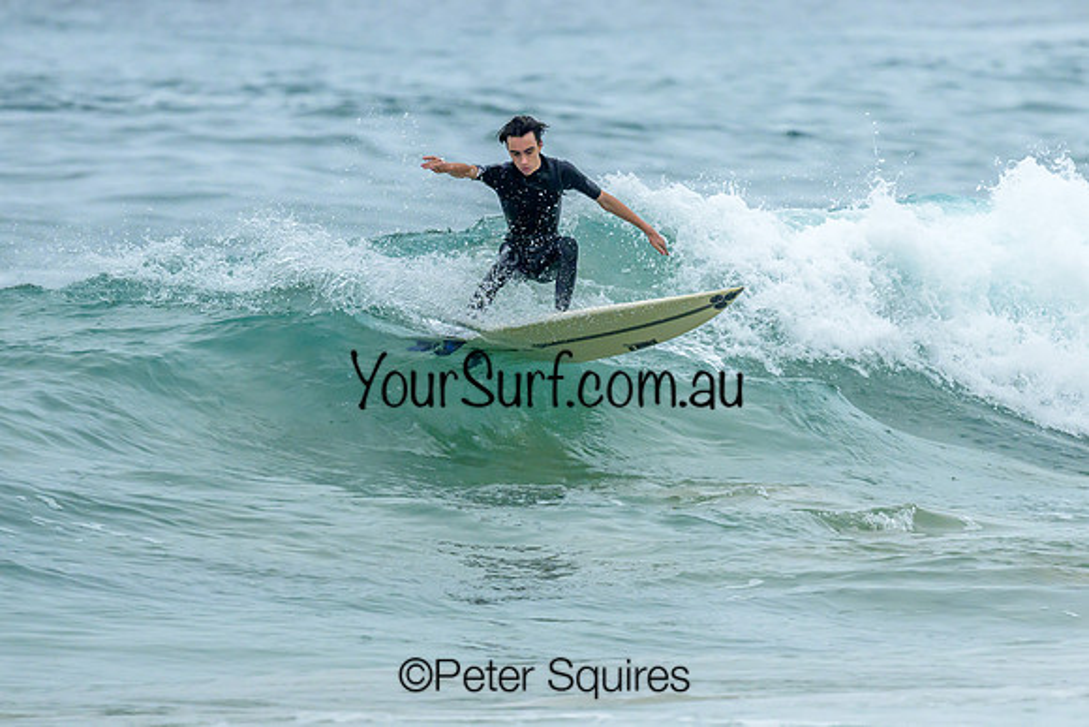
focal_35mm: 1101
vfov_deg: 1.2
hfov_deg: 1.9
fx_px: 33305
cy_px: 371
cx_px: 620
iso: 1000
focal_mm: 800
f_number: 6.3
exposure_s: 1/2500
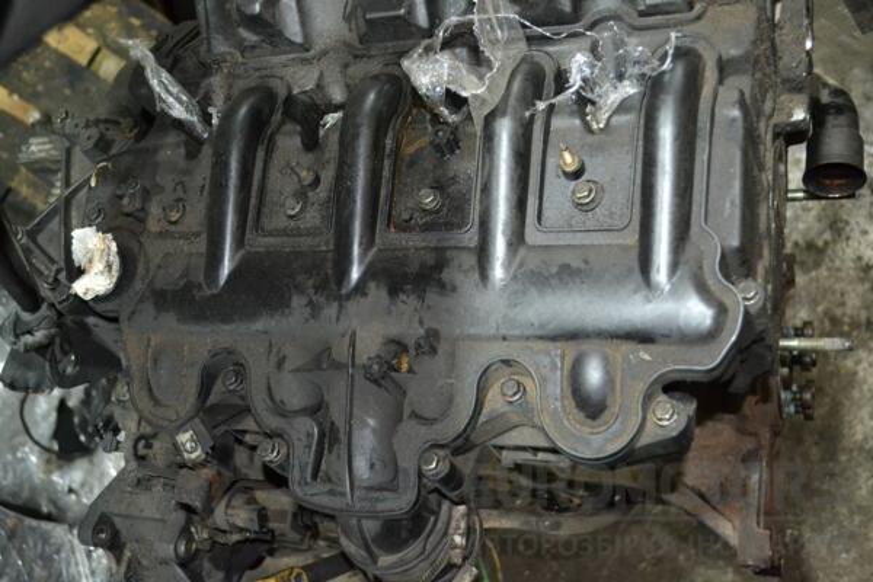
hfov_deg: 49.6
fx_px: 946
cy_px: 291
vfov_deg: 34.2
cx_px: 436
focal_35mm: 39
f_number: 4.2
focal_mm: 26
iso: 2500
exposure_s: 1/60
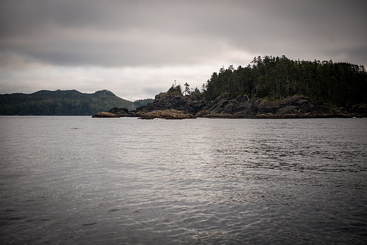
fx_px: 714
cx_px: 184
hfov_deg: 28.8
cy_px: 122
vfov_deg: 19.5
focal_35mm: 70
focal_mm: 70
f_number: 2.8
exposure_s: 1/800
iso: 100
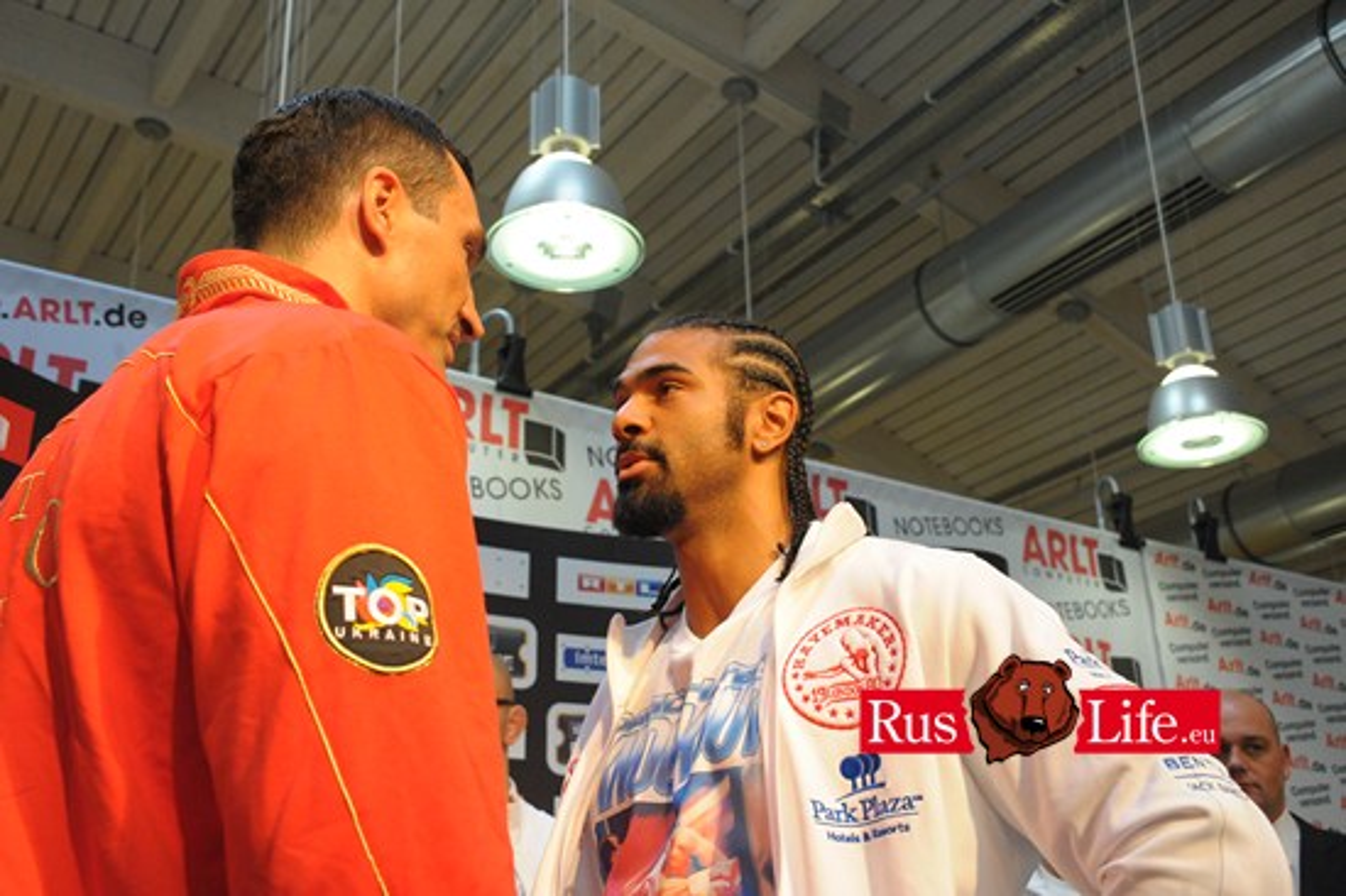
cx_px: 673
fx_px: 1569
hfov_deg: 46.4
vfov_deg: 31.9
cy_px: 448
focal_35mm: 42
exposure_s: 1/250
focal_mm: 42
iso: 4000
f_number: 8
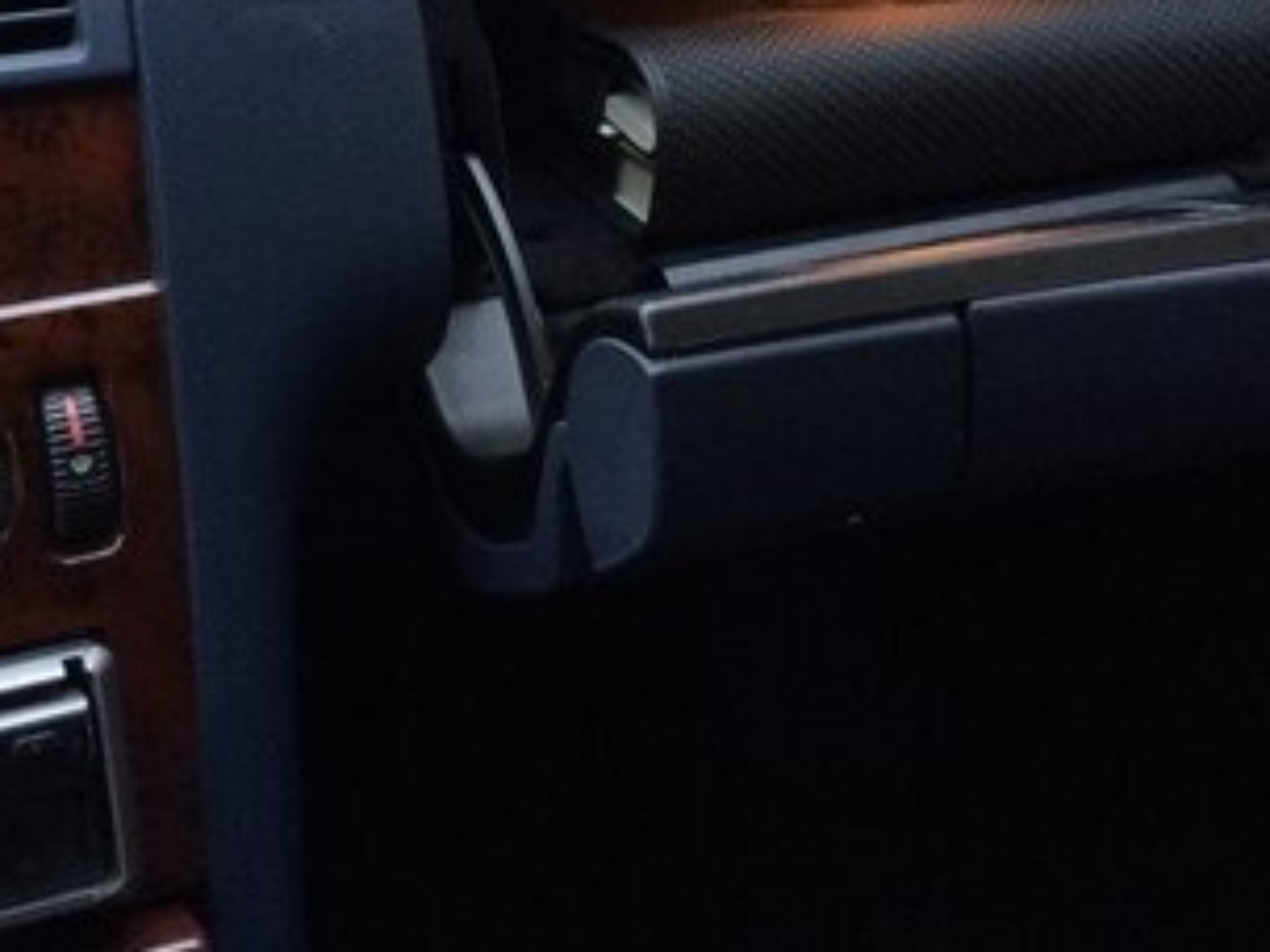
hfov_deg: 30.4
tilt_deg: -23.6
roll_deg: -2.7
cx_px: 389
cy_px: -77
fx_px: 2311
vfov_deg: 22.1
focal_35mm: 63
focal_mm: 4.15
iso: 80
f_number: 2.2
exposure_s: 1/33
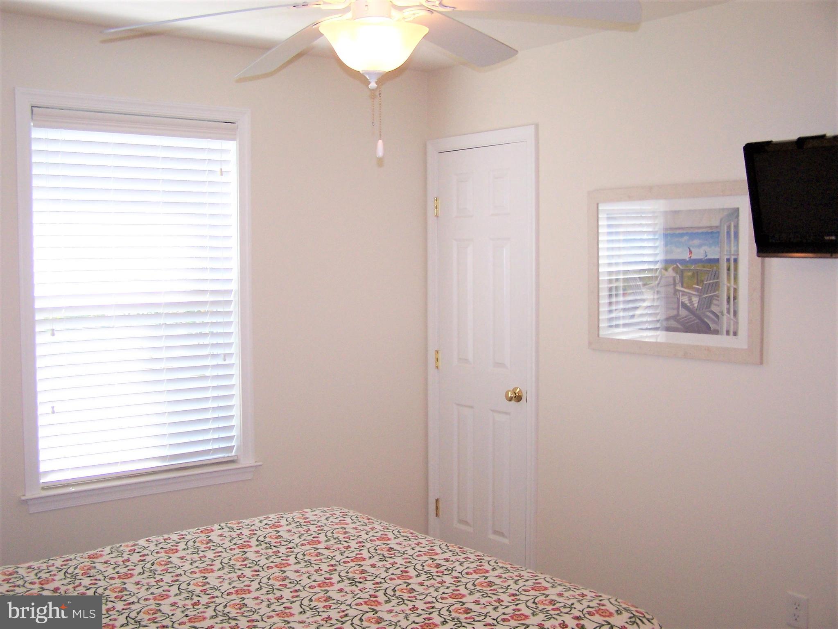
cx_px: 419
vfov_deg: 37.7
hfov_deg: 49.0
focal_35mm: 38
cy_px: 314
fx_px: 920
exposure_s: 1/90
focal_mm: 6.3
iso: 140
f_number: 2.8
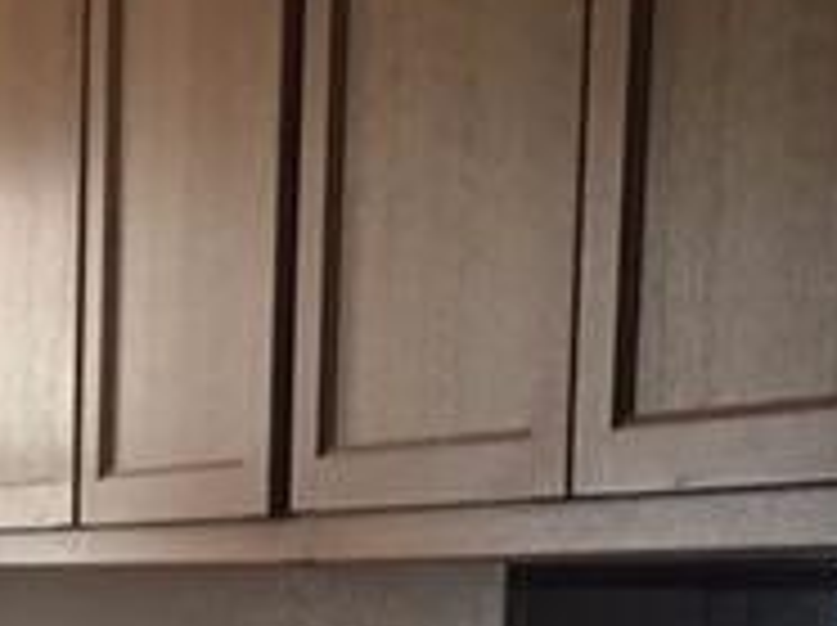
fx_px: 2415
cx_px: 27
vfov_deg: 14.2
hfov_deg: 19.2
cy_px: 806
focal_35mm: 100
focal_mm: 4.15
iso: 64
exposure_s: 1/4
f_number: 2.2
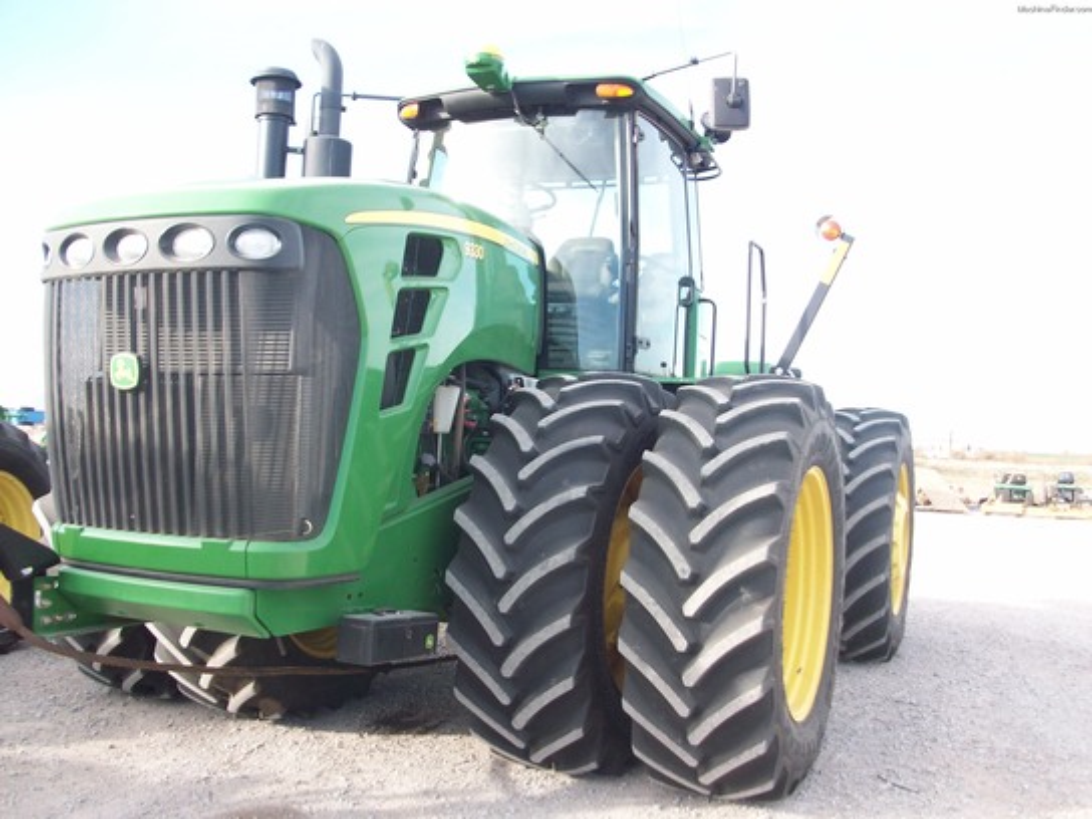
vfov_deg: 41.8
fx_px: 1073
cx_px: 546
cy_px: 410
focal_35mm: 34
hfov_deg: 54.0
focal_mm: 5.7
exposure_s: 1/169
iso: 64
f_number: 2.8
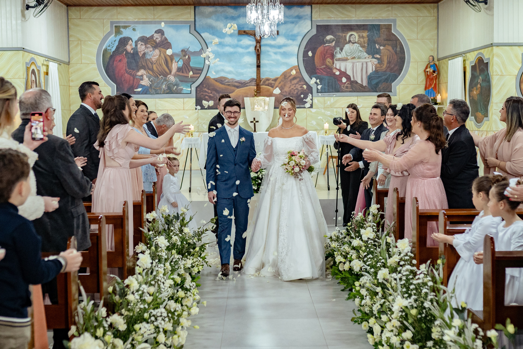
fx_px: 771
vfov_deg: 25.5
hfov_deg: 37.5
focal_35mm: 53
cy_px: 174
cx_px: 262
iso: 2000
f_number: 2.2
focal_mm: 35
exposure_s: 1/200
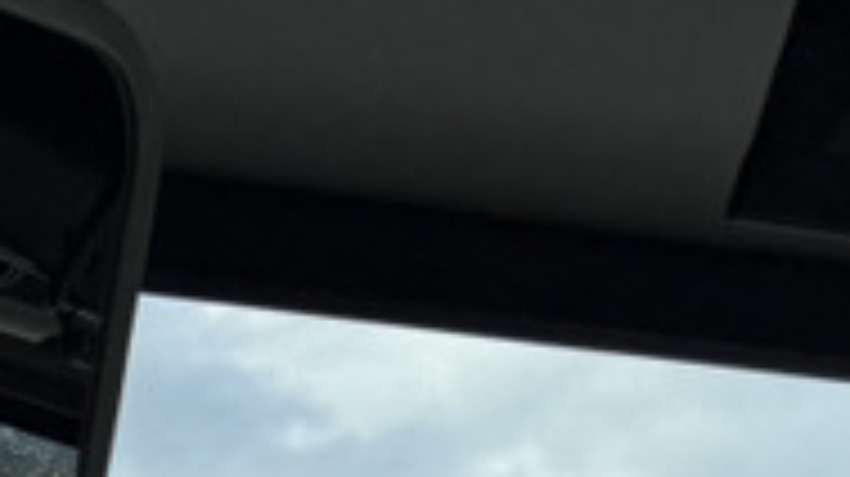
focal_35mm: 166
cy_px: 1696
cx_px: -846
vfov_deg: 6.3
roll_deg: -1.4
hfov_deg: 11.7
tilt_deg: +0.3
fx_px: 3739
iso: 80
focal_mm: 6.76
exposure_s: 1/2053
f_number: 1.78
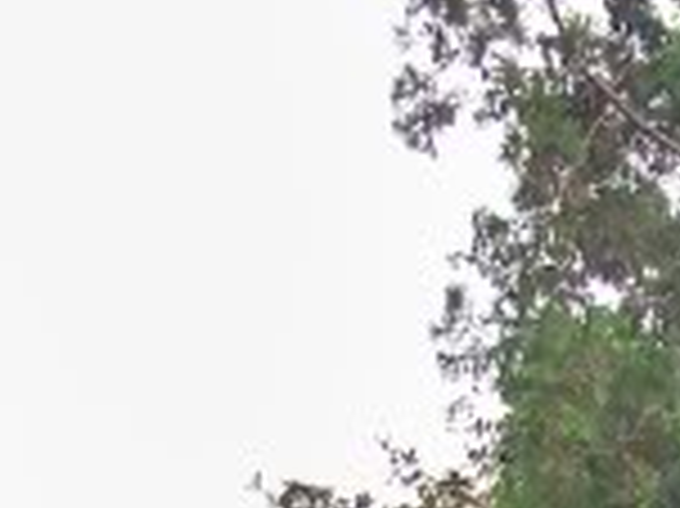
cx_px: 1283
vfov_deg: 5.5
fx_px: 4927
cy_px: 1591
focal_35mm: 251
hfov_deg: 7.6
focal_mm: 6.75
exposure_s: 1/250
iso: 80
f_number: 2.8
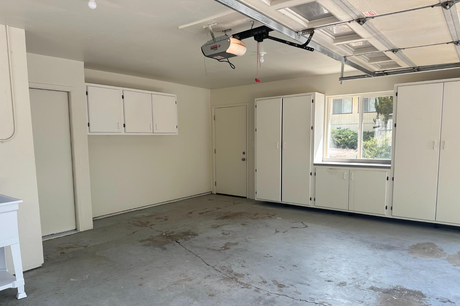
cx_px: 230
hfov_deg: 71.5
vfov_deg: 51.1
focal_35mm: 25
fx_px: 319
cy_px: 172
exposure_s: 1/293
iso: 80
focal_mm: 6.86
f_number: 1.78
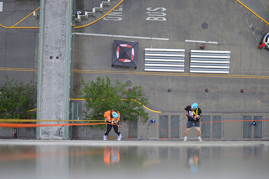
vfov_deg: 16.5
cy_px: 90
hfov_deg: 24.6
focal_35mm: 82
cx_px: 134
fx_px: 616
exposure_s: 1/500
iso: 400
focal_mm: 55
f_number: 4
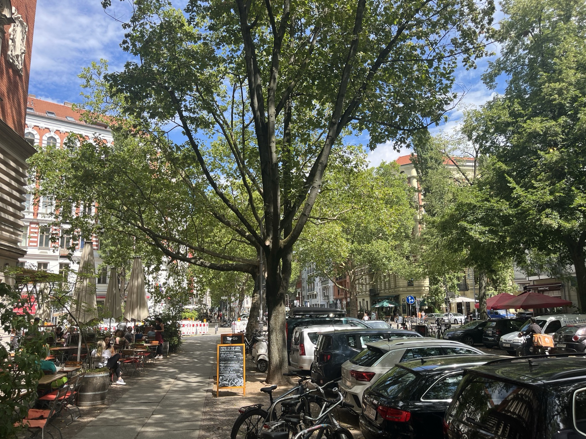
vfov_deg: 51.3
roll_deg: +1.0
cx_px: 283
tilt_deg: +8.6
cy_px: 225
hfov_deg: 65.3
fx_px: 457
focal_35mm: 27
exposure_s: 1/1163
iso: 50
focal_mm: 5.1
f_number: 1.6
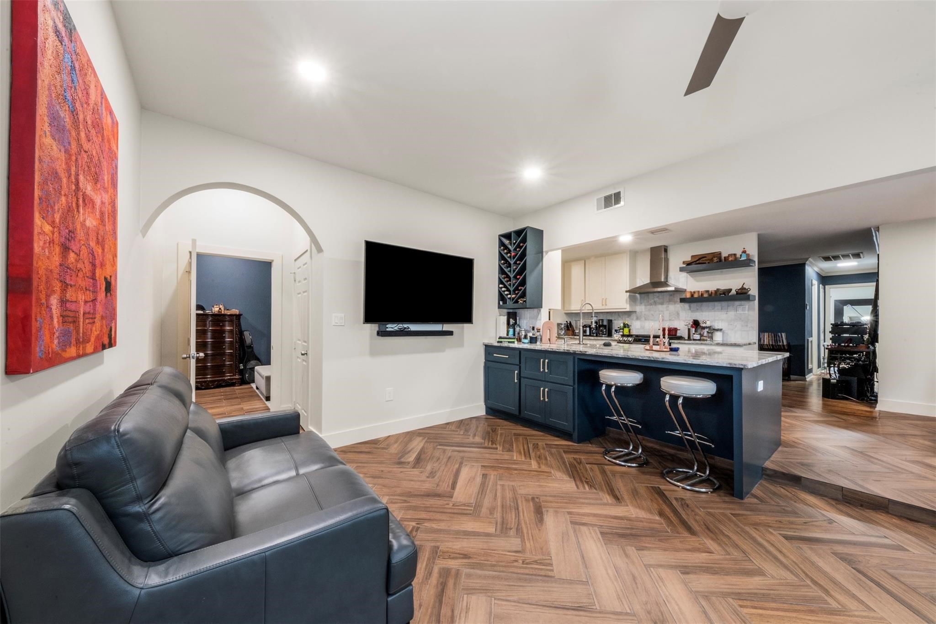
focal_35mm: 12
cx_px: 468
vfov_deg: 90.0
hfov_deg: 112.6
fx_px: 312
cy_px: 312
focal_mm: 12
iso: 250
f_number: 9
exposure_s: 3.2
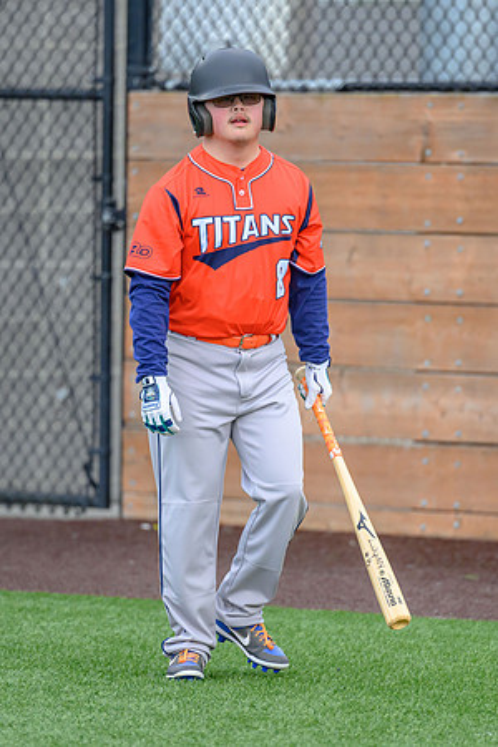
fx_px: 7954
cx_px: 270
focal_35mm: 383
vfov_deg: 5.4
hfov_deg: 3.6
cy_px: 398
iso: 1000
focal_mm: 200
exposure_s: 1/2000
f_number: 2.8
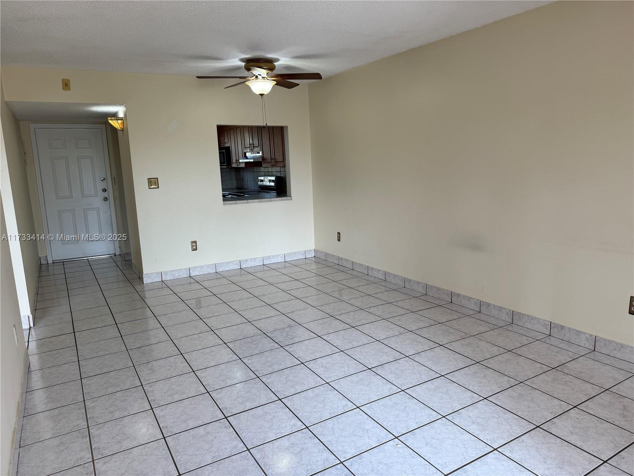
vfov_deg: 56.8
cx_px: 317
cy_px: 238
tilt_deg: -10.1
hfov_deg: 71.6
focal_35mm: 24
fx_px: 440
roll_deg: +2.2
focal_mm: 6.76
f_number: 1.78
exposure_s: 1/120
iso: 64
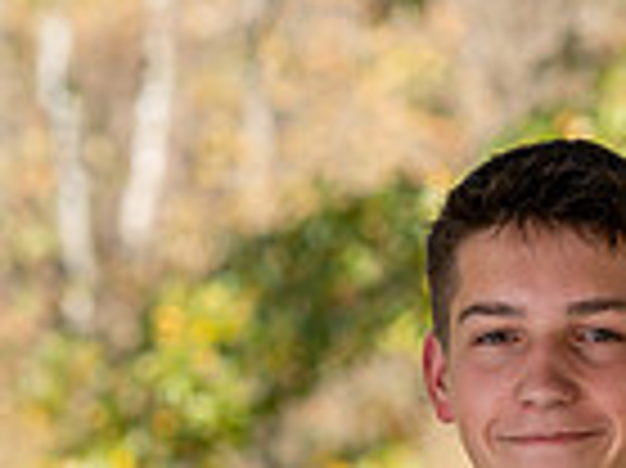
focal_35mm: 264
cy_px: 886
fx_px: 4770
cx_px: 590
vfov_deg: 5.5
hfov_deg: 7.5
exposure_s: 1/200
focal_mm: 85
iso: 100
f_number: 3.2
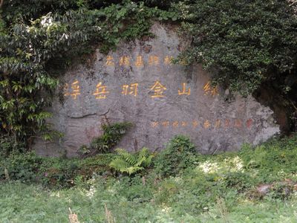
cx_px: 148
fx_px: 643
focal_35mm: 75
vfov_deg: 19.6
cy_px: 112
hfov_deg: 26.0
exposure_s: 1/80
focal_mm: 16
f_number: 5.8
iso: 360
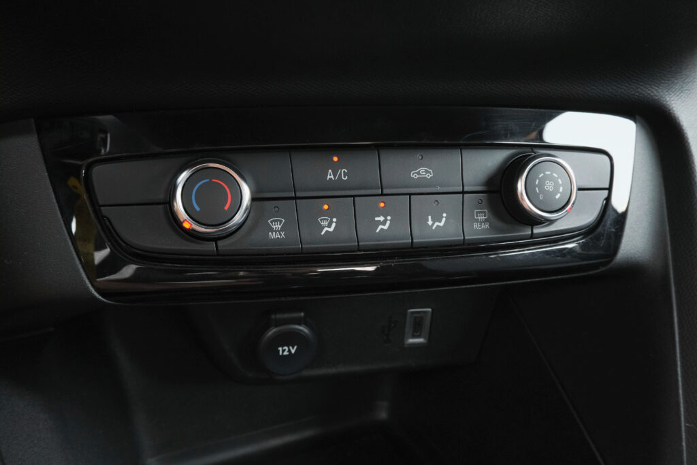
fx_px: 658
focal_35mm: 34
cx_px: 348
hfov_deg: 55.8
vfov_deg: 38.9
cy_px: 232
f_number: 9
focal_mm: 22.8
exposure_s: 1/50
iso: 1600
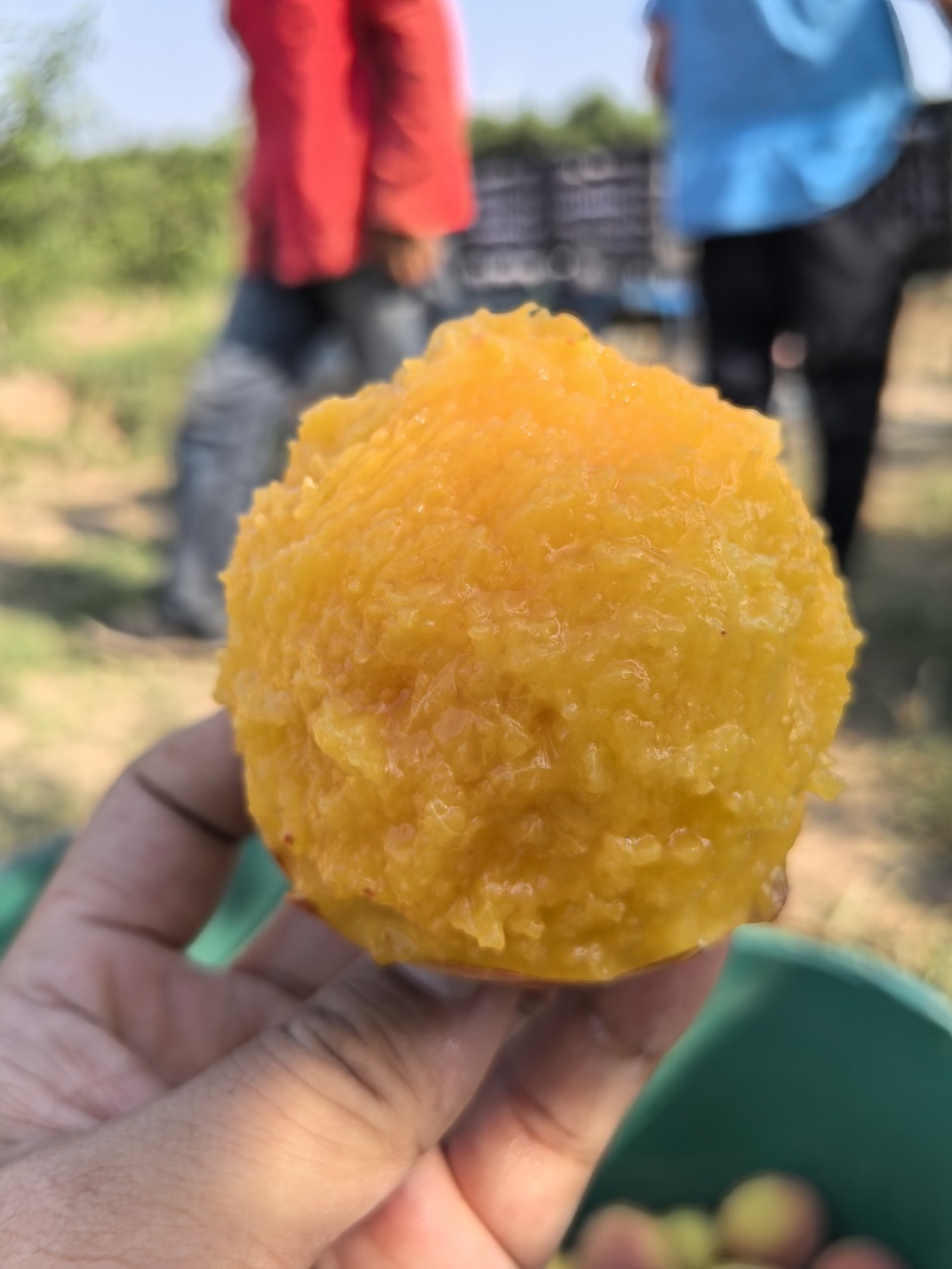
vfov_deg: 65.3
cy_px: 634
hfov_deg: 51.3
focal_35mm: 27
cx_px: 476
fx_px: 990
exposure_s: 1/1215
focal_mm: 5.75
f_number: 2
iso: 50
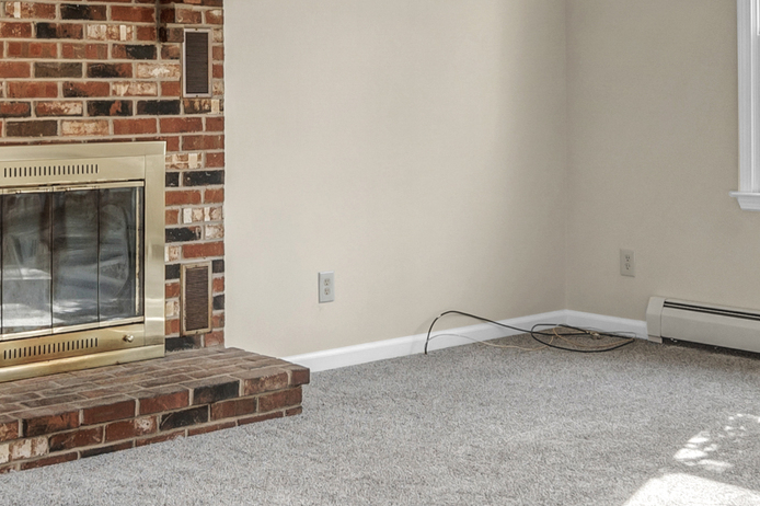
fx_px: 1308
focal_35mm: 62
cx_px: 273
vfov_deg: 21.5
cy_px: 71
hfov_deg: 32.2
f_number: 7.1
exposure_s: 1/25
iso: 320
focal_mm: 14
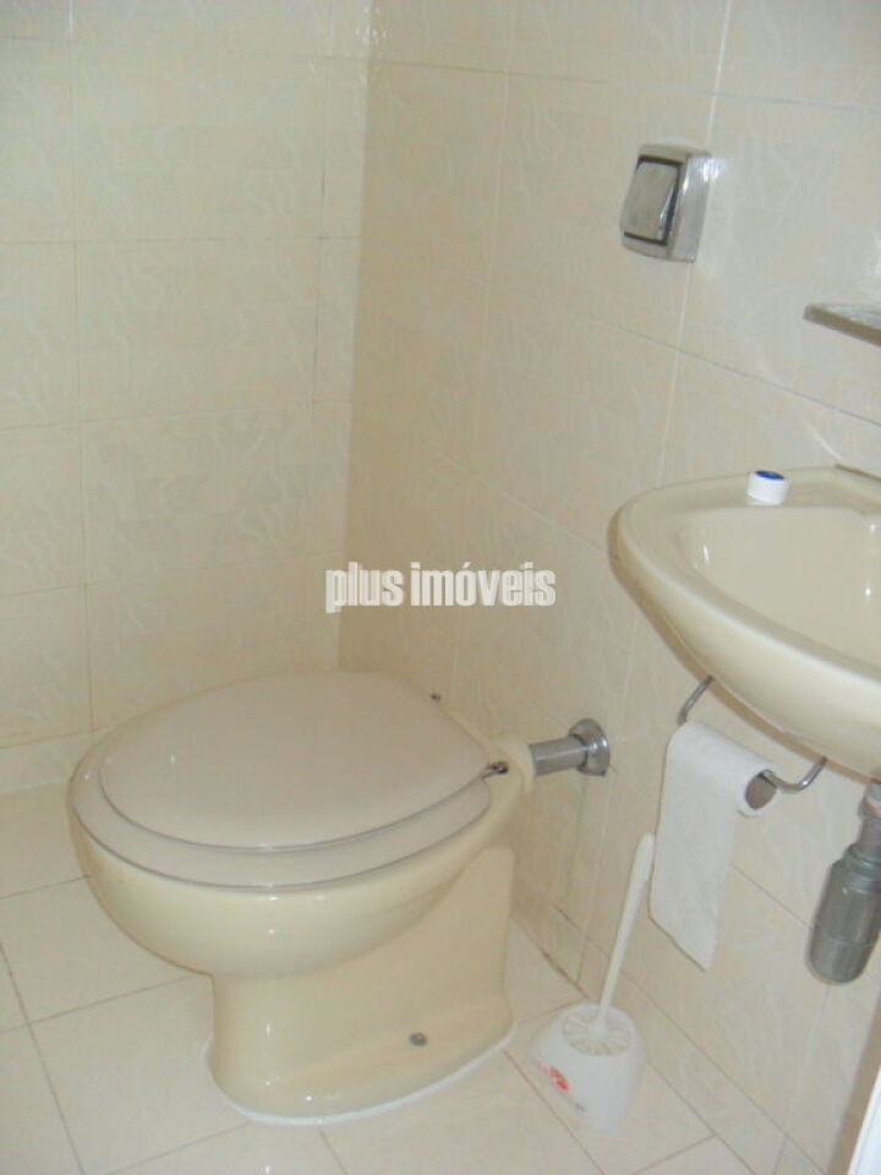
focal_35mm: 35
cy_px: 588
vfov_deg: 52.6
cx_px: 440
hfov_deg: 40.7
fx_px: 1188
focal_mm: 6.3
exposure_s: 1/45
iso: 200
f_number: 3
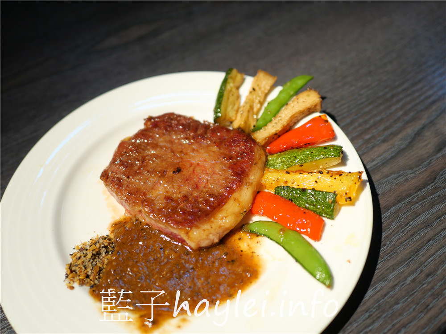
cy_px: 167
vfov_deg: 46.8
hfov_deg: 60.0
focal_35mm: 30
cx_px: 223
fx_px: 387
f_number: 1.7
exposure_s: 1/100
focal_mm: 15
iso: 200
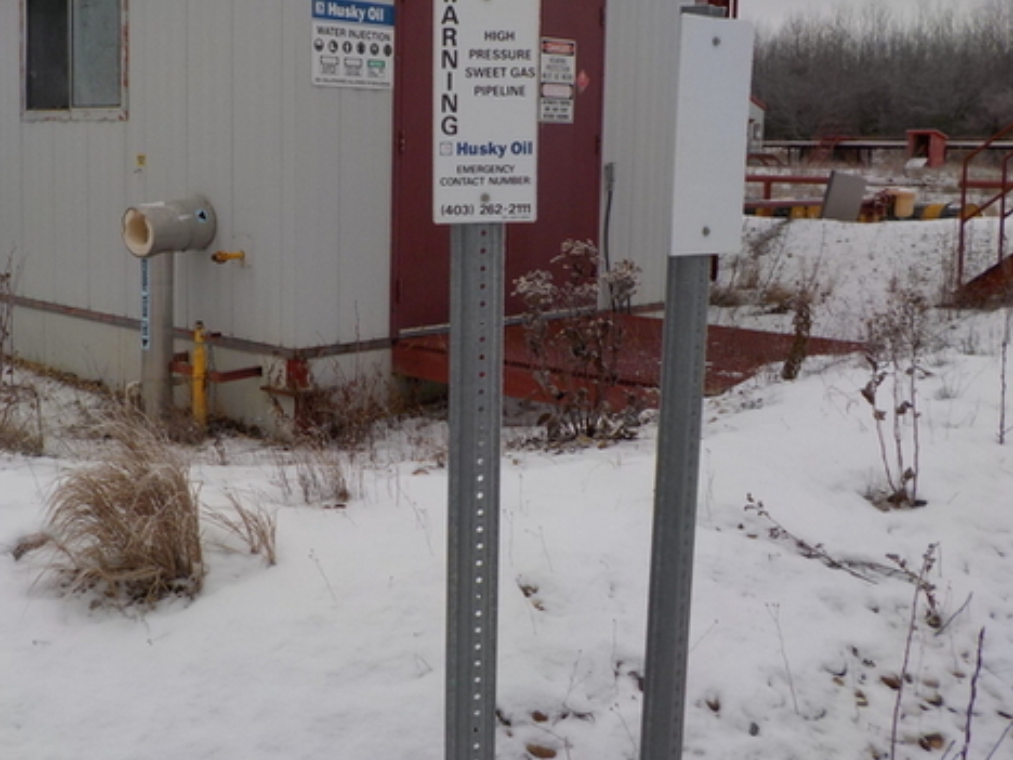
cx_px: 351
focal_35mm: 41
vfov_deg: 34.9
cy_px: 273
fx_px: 1200
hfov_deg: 45.2
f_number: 3.3
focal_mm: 4.1
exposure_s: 1/320
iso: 125
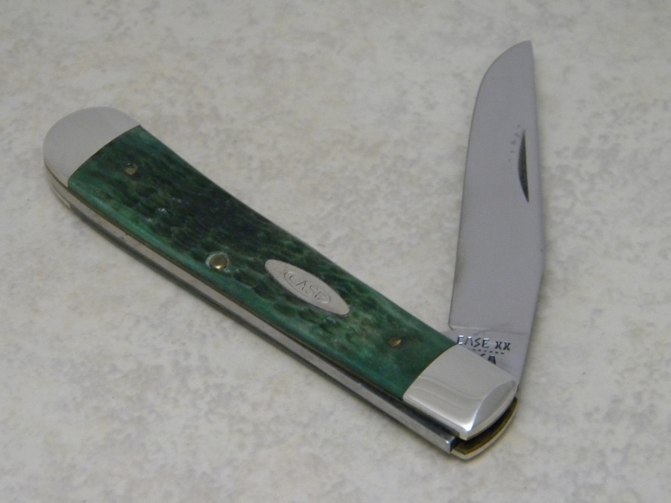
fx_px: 2074
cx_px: 331
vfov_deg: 13.8
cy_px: 249
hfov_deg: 18.4
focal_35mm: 107
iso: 400
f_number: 4.7
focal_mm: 19
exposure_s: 1/21.5
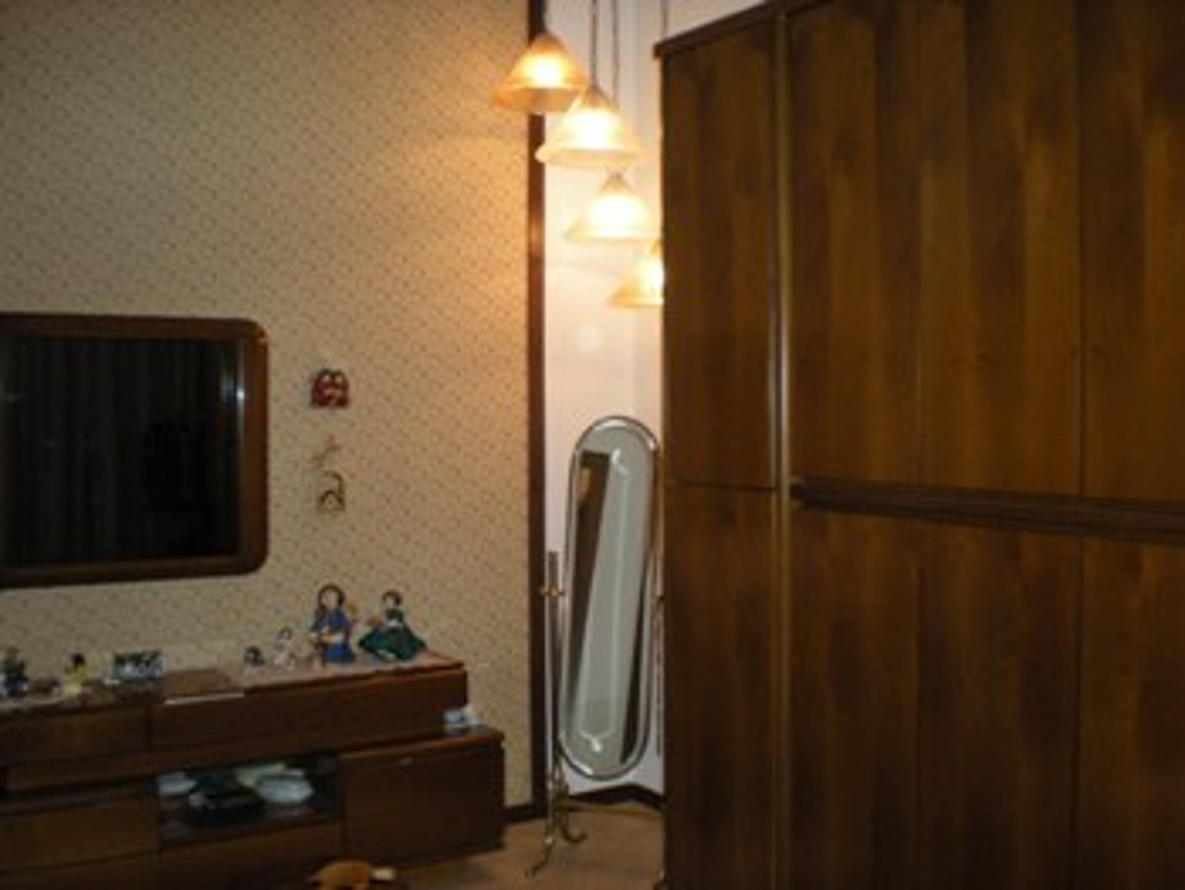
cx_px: 592
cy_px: 445
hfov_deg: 48.9
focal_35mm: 38
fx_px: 1302
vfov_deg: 37.8
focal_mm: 6.3
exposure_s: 1/60
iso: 292
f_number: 3.1
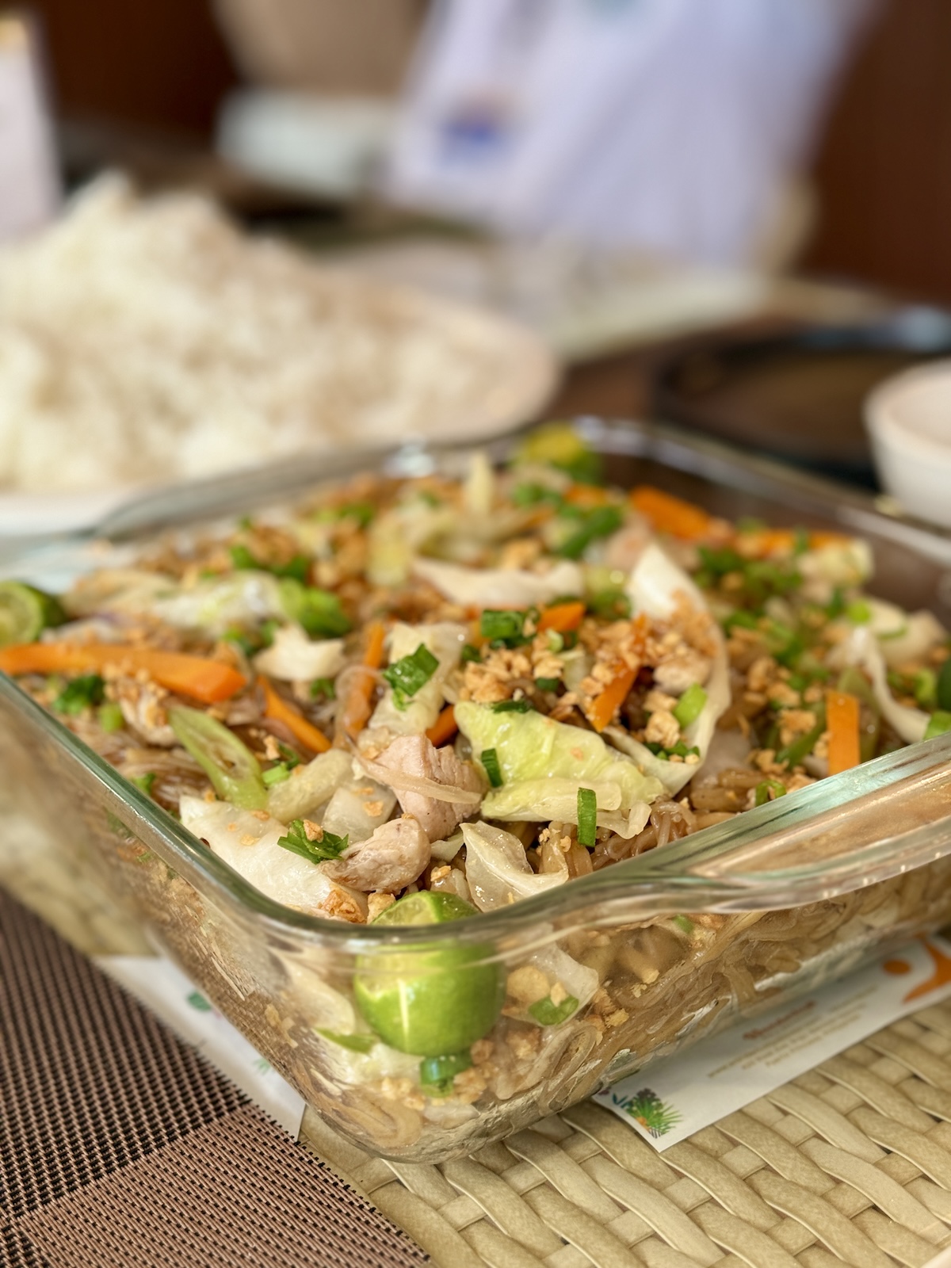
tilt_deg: -24.1
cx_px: 476
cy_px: 634
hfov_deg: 30.3
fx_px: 1758
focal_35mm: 48
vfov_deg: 39.7
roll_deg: +2.6
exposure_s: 1/60
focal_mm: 6.76
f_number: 1.78
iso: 100
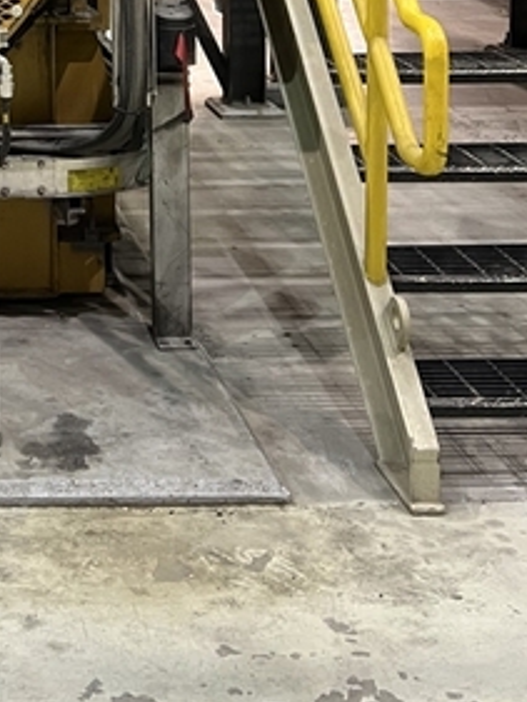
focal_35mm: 74
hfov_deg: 18.5
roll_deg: +0.3
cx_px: -162
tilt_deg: -2.2
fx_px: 1501
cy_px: -207
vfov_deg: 23.3
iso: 400
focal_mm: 5.7
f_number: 1.5
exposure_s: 1/60
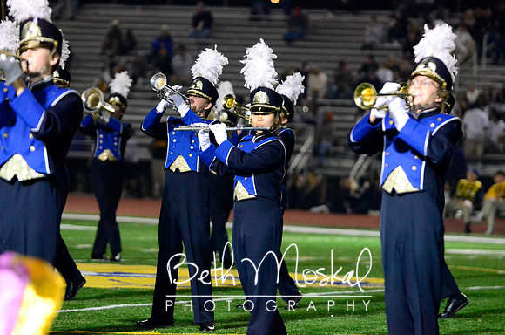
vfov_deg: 5.9
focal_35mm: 232
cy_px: 168
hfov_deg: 8.9
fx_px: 3254
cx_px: 252
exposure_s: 1/640
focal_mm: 155
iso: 6400
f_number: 3.2
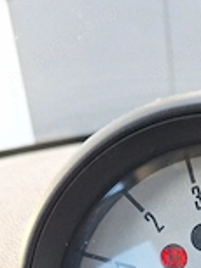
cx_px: 232
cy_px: 342
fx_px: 464
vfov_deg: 27.3
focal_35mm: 60
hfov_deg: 22.7
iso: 40
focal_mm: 5.54
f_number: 1.8
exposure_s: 1/164
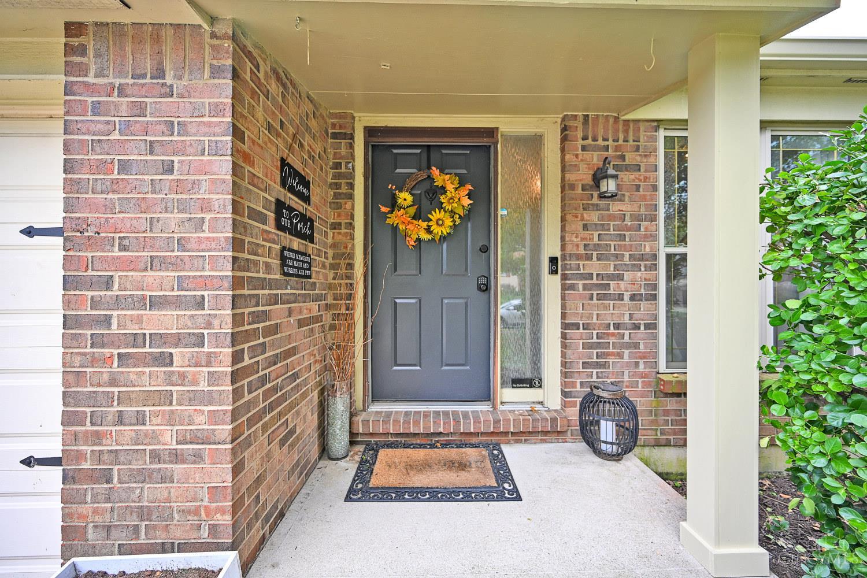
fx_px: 337
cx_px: 434
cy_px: 289
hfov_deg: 104.3
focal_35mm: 14
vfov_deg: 81.2
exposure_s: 1/250
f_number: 4
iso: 400
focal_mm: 14
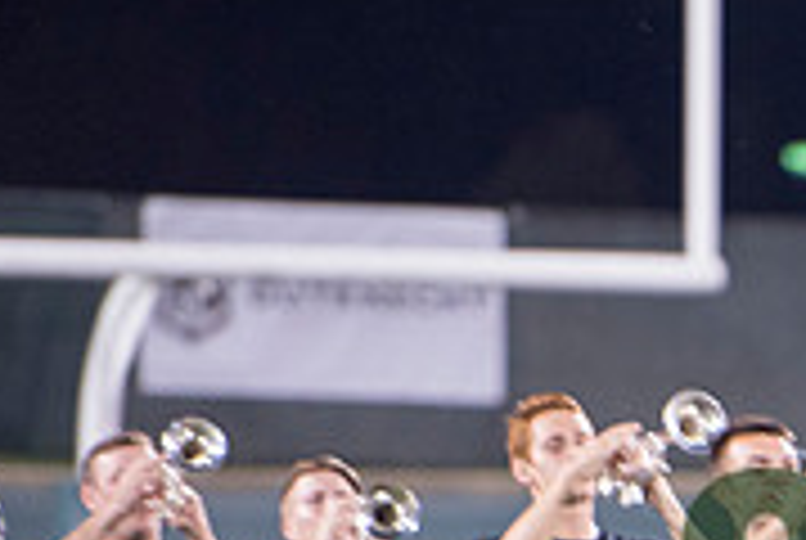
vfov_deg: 2.1
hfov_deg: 3.2
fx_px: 14509
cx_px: 1022
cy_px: 682
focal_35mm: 647
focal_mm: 200
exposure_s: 1/320
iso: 1000
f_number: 2.8
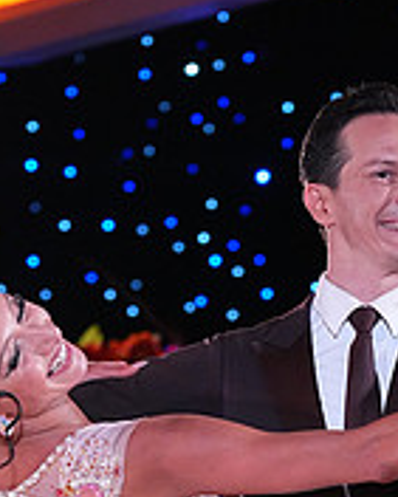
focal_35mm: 313
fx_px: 4605
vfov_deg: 6.1
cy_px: 689
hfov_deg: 4.9
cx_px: 250
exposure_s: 1/400
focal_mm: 101
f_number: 5
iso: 5000
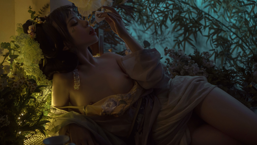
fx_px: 252
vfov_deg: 32.0
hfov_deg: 54.0
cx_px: 128
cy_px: 67
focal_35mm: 37
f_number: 3.5
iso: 640
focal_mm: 35
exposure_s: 1/40
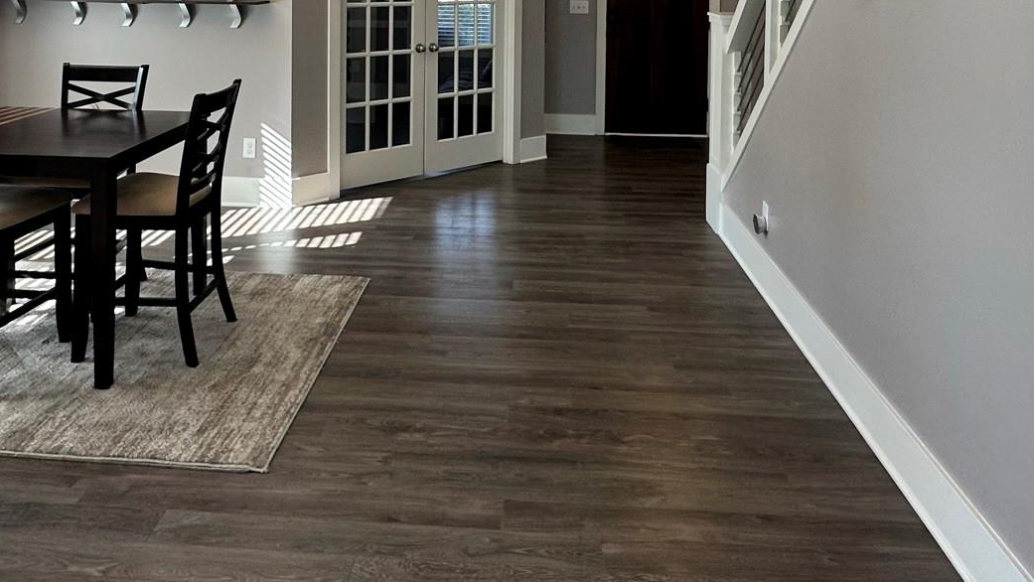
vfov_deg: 35.1
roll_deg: -0.7
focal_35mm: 30
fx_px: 823
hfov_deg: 64.2
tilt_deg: -1.7
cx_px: 475
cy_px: -7
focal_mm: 2.22
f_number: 2.2
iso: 100
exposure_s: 1/120
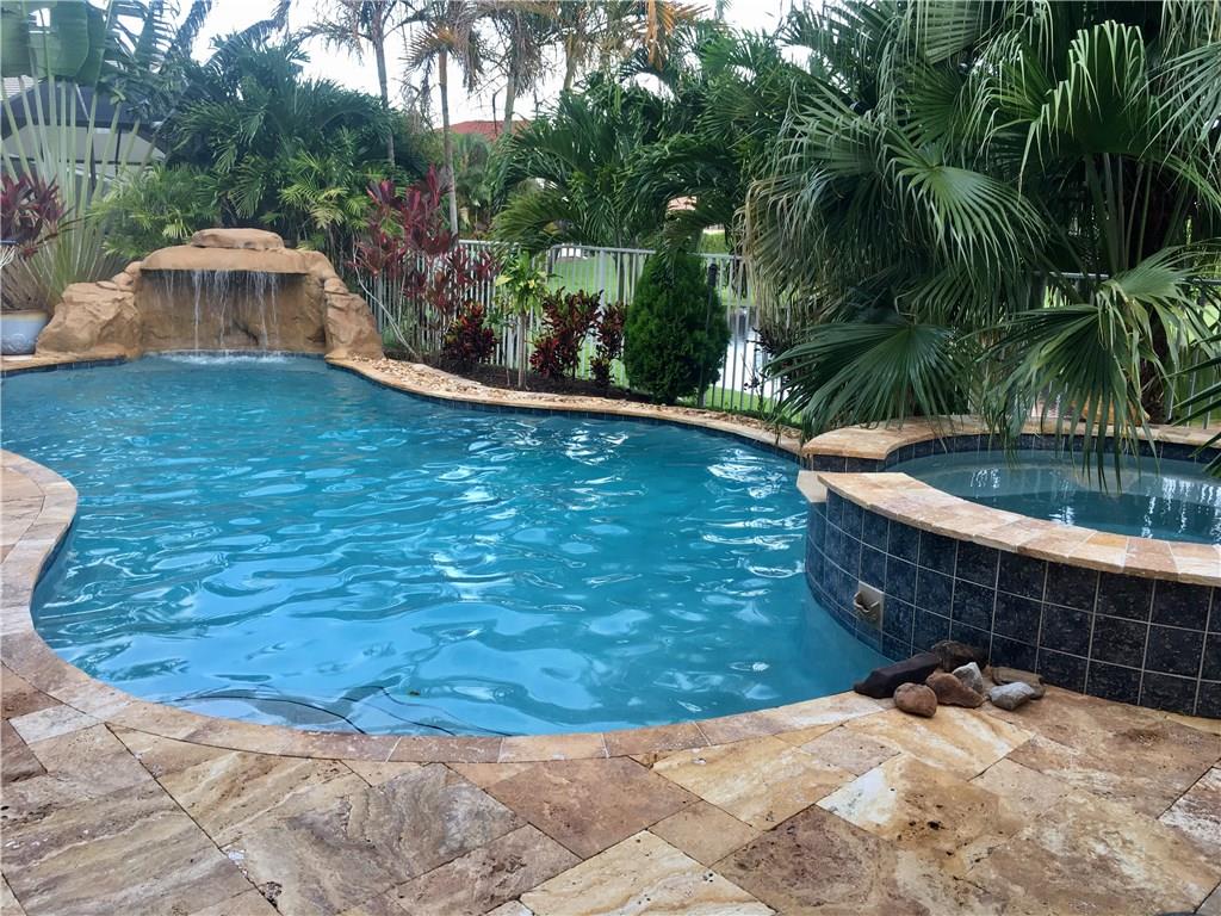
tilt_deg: -12.0
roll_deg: -0.4
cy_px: 458
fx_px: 1023
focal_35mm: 29
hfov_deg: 61.7
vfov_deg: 48.2
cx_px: 610
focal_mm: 4.15
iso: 32
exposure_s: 1/60
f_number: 2.2
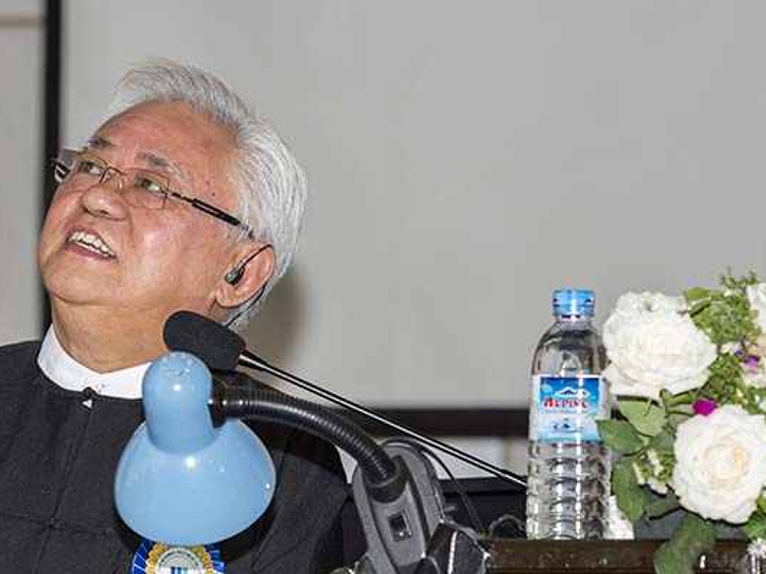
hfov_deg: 7.9
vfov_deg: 5.9
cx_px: 365
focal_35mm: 252
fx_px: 5575
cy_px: 436
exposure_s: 1/60
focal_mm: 145
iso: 800
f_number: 7.1
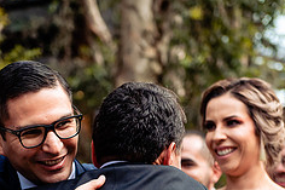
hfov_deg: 12.0
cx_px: 117
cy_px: 193
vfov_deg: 7.9
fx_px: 1361
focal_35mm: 172
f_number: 3.5
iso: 500
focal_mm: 70
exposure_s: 1/125
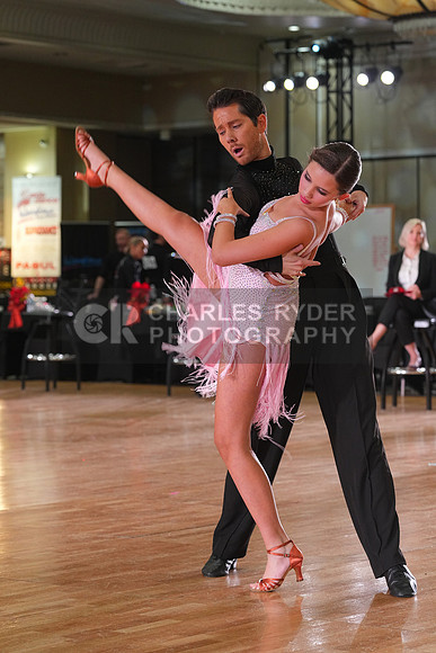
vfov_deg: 20.4
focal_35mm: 100
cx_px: 218
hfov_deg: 13.7
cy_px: 326
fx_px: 1815
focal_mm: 100
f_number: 5
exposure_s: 1/200
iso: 2500
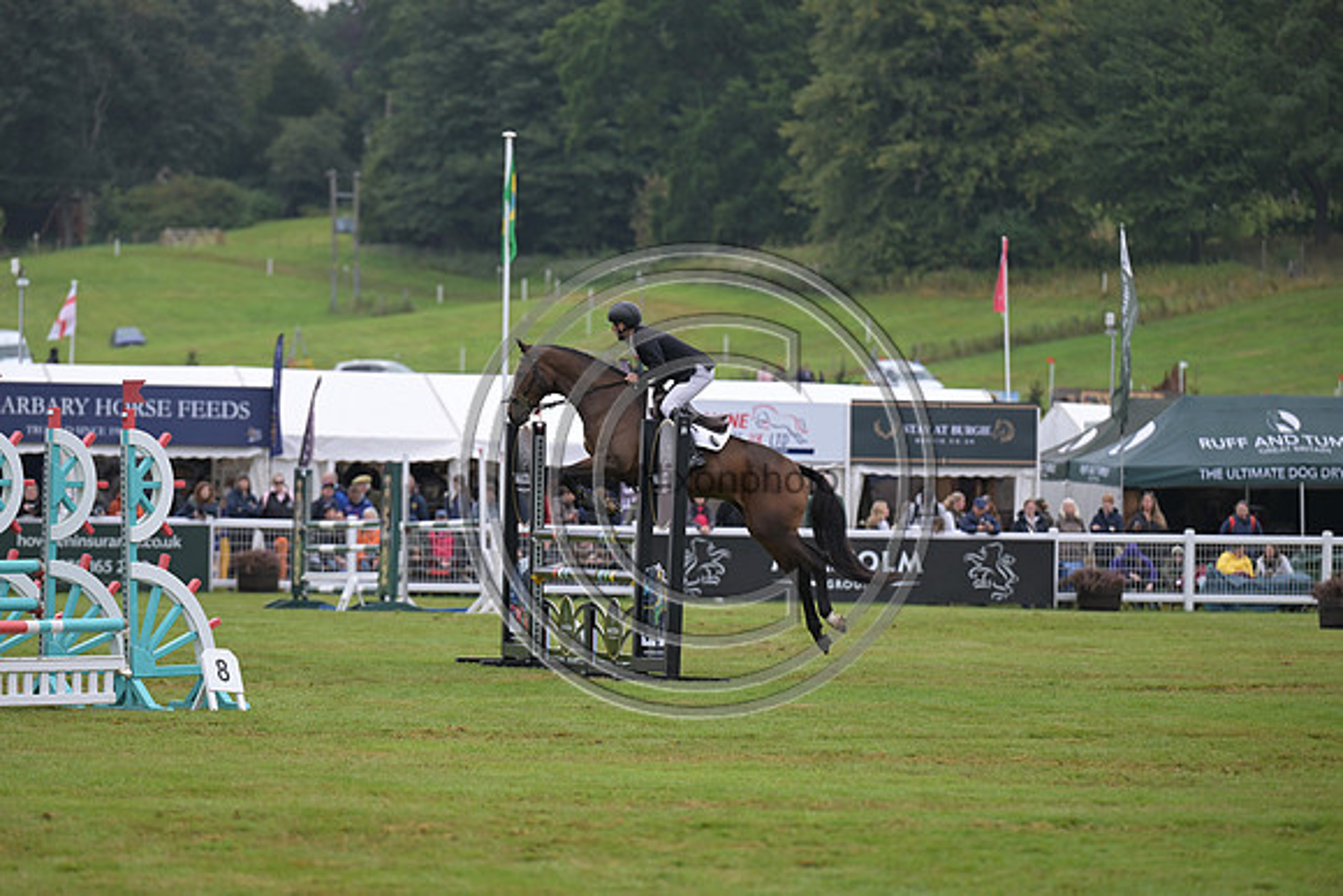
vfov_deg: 6.9
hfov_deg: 10.3
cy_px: 448
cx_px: 672
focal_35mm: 200
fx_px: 7463
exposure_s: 1/1250
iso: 640
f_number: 4
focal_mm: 200
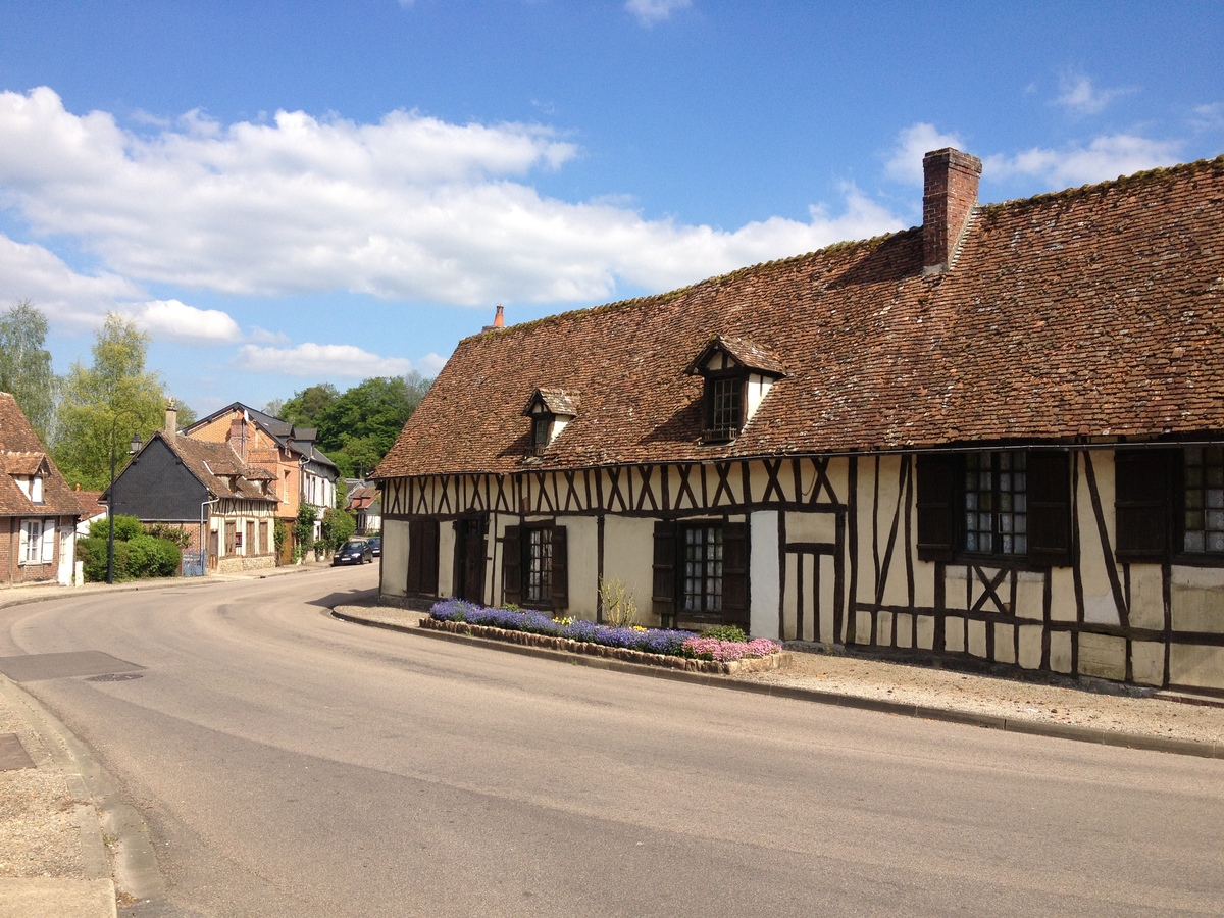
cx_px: 612
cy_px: 459
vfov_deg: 40.7
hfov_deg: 52.6
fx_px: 1238
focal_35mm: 35
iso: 50
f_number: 2.4
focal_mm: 4.28
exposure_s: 1/1534
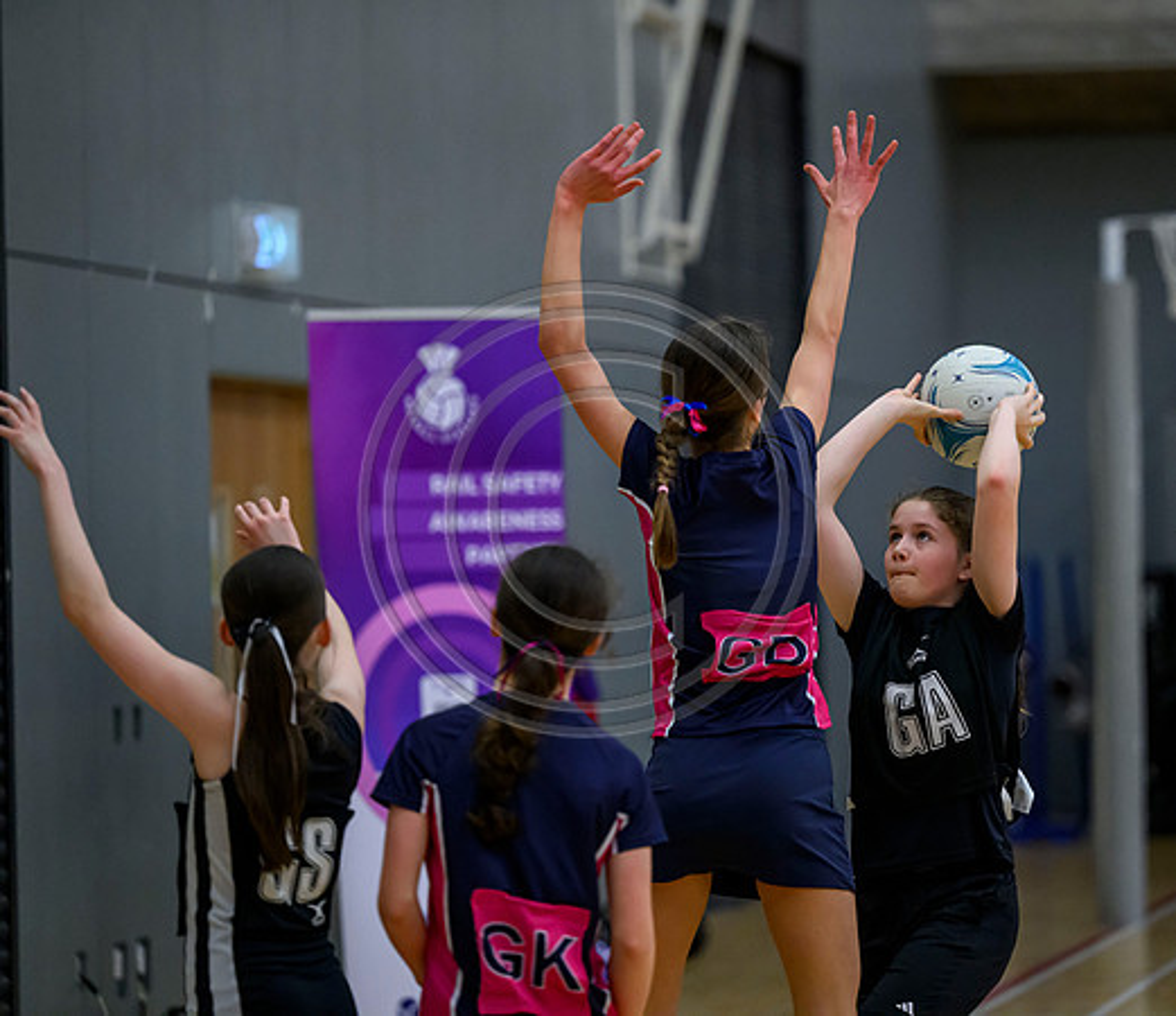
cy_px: 504
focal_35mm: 190
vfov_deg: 8.5
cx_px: 769
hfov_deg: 9.8
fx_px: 6830
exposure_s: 1/1250
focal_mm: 160
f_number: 2.8
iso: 6400
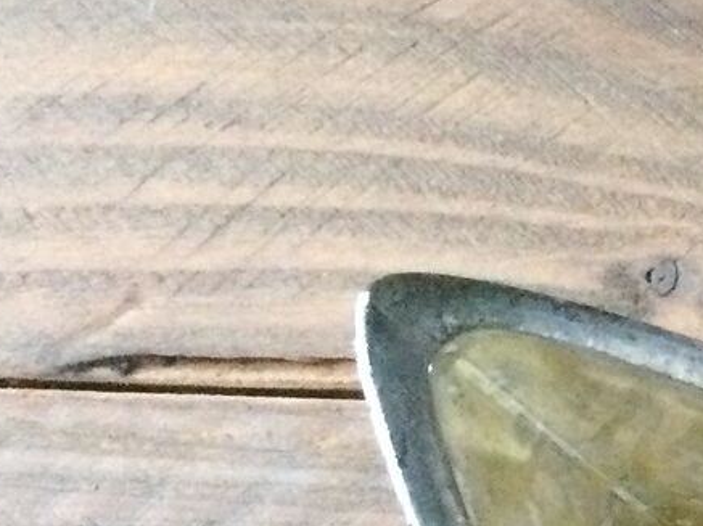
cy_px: 734
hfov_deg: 11.8
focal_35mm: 142
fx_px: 2881
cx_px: 1585
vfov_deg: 10.2
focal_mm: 3.3
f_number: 2.4
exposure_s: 1/17
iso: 500
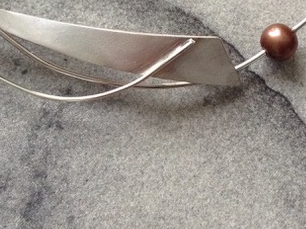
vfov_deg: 21.0
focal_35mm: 69
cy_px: 37
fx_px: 609
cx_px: 169
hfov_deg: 28.2
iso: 200
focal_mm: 3.3
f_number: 2.4
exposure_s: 1/24
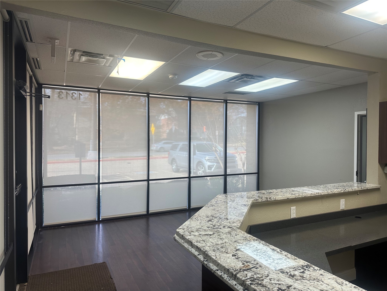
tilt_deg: -1.4
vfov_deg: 56.8
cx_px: 194
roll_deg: +0.0
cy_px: 146
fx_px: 268
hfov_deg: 71.6
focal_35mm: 24
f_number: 1.78
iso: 100
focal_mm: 6.86
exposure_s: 1/120
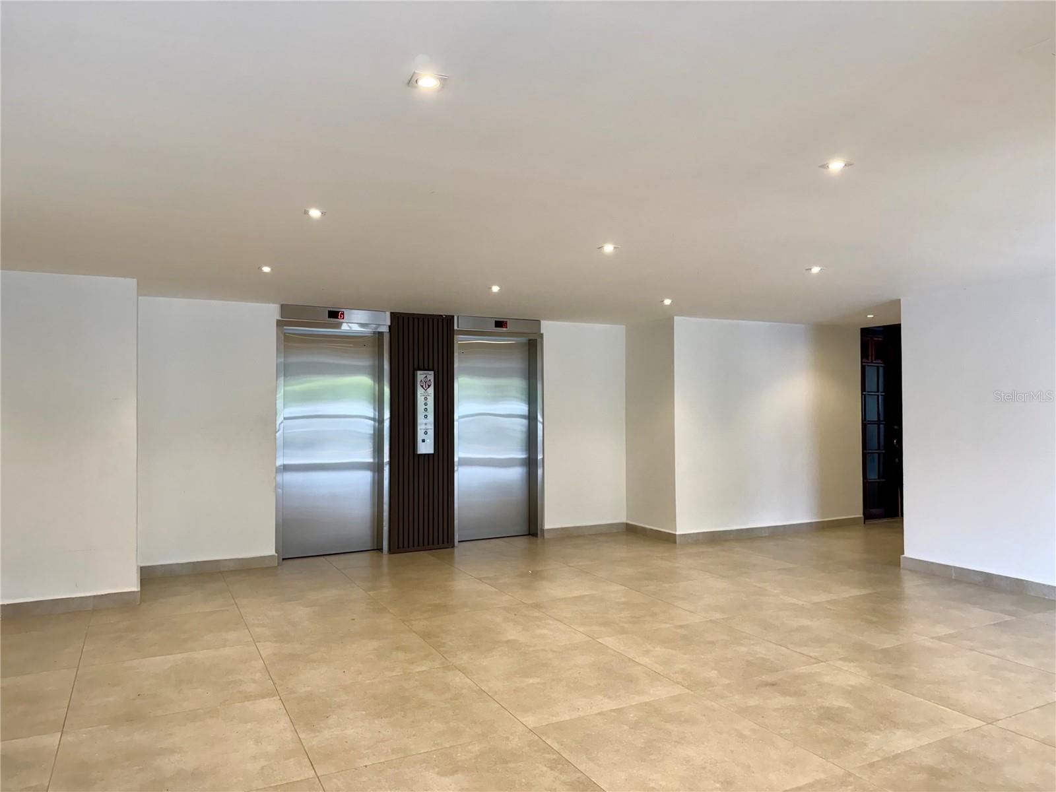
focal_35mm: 24
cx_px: 528
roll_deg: +0.0
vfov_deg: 56.8
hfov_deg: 71.6
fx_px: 732
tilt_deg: +2.0
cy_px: 396
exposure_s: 1/120
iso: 160
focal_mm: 6.76
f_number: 1.78
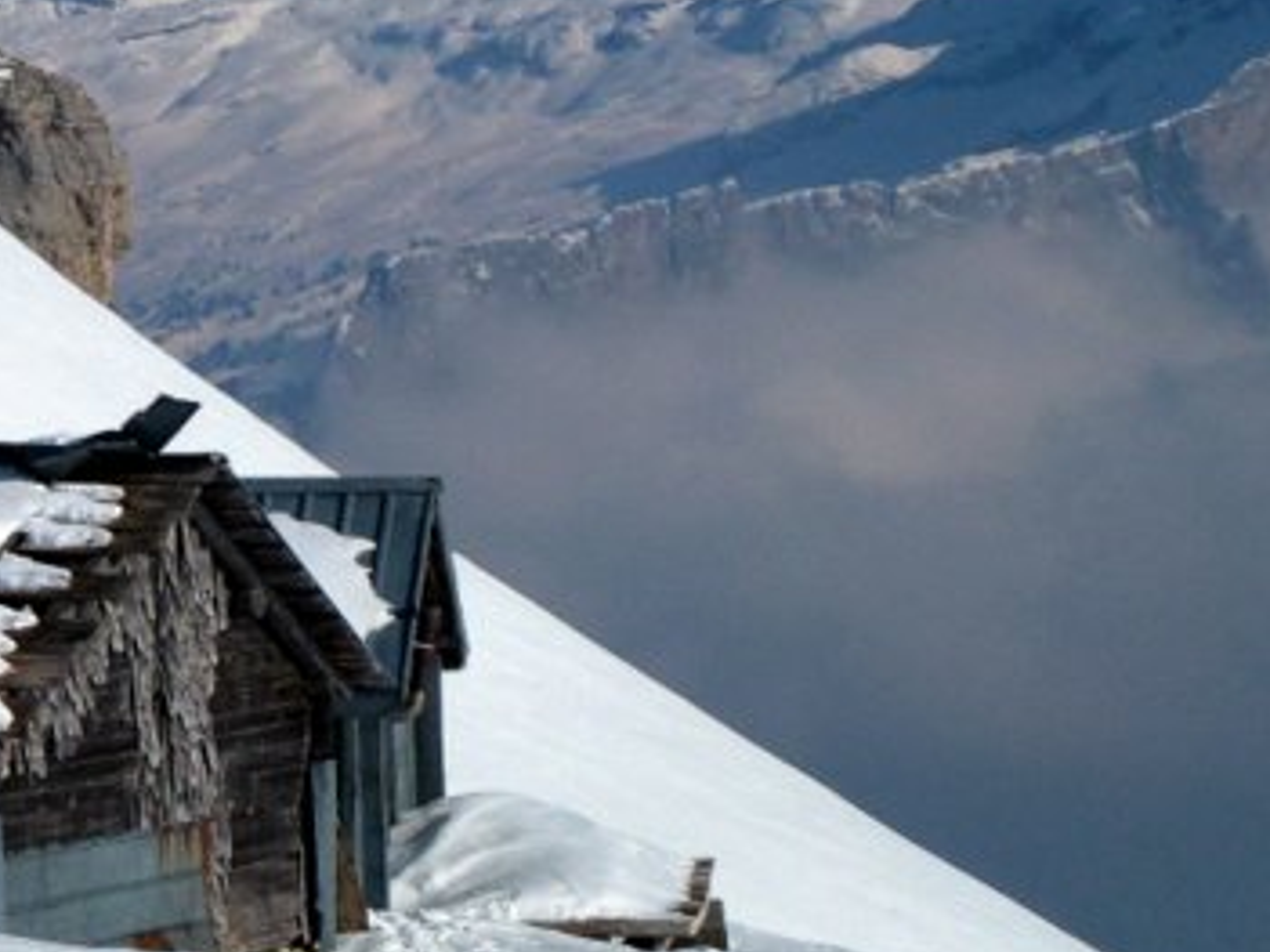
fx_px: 7445
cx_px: 87
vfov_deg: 7.3
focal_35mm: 203
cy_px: 286
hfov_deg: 9.7
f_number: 4.9
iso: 100
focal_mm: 16
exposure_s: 1/2500
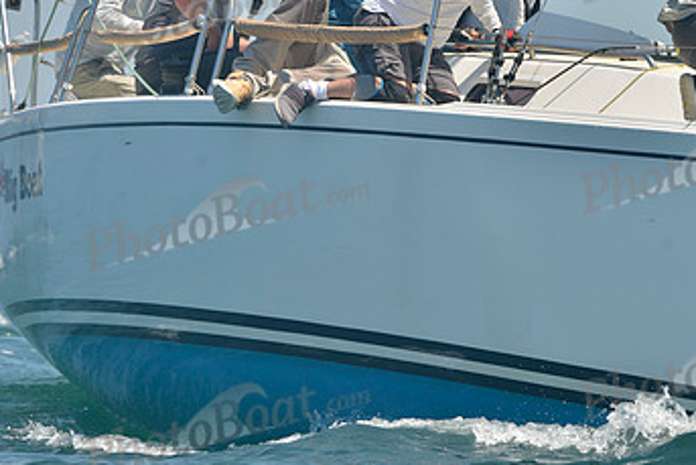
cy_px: 84
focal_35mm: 406
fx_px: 7852
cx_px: 477
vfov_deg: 3.4
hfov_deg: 5.1
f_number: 6.3
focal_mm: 240
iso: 280
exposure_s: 1/1000
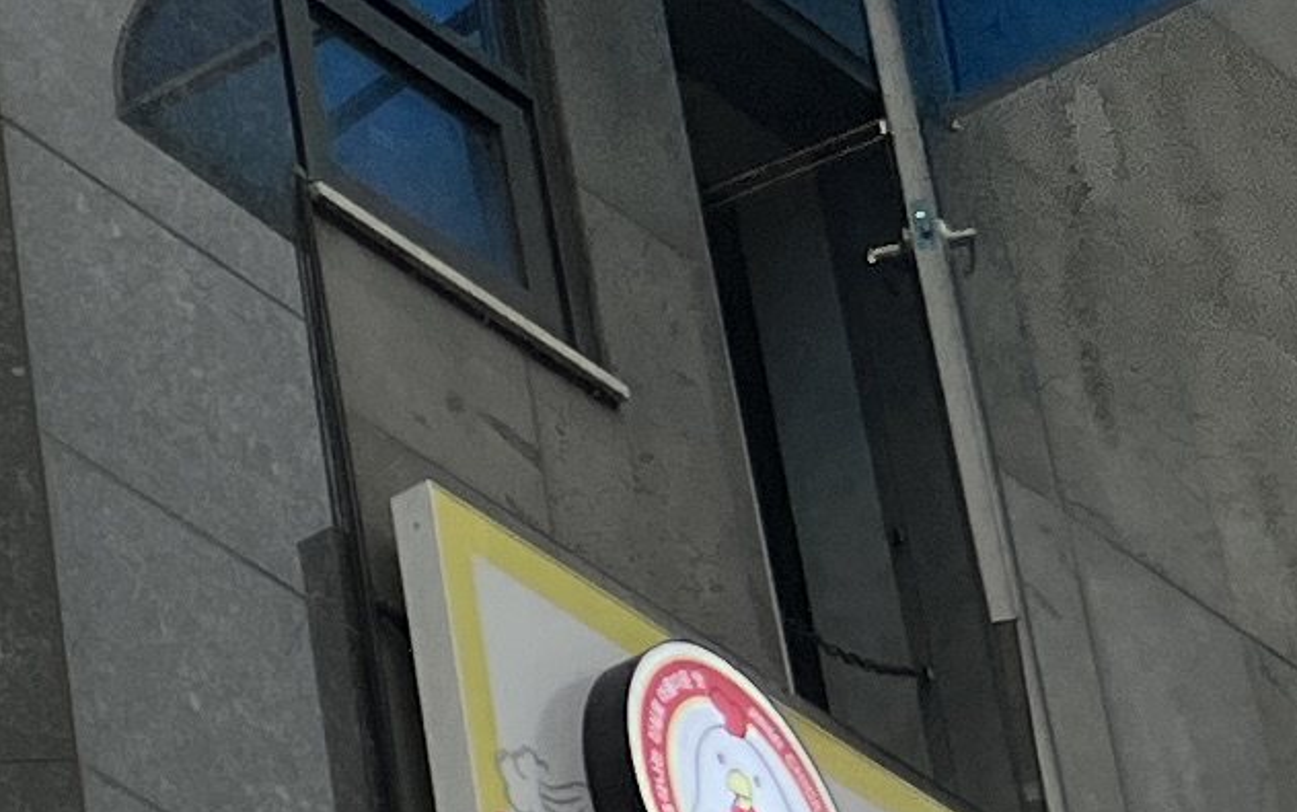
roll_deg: -3.1
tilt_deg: +27.3
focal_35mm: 176
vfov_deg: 7.4
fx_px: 6224
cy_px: 1001
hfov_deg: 10.3
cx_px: -1813
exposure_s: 1/1280
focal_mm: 5.7
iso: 50
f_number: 1.5
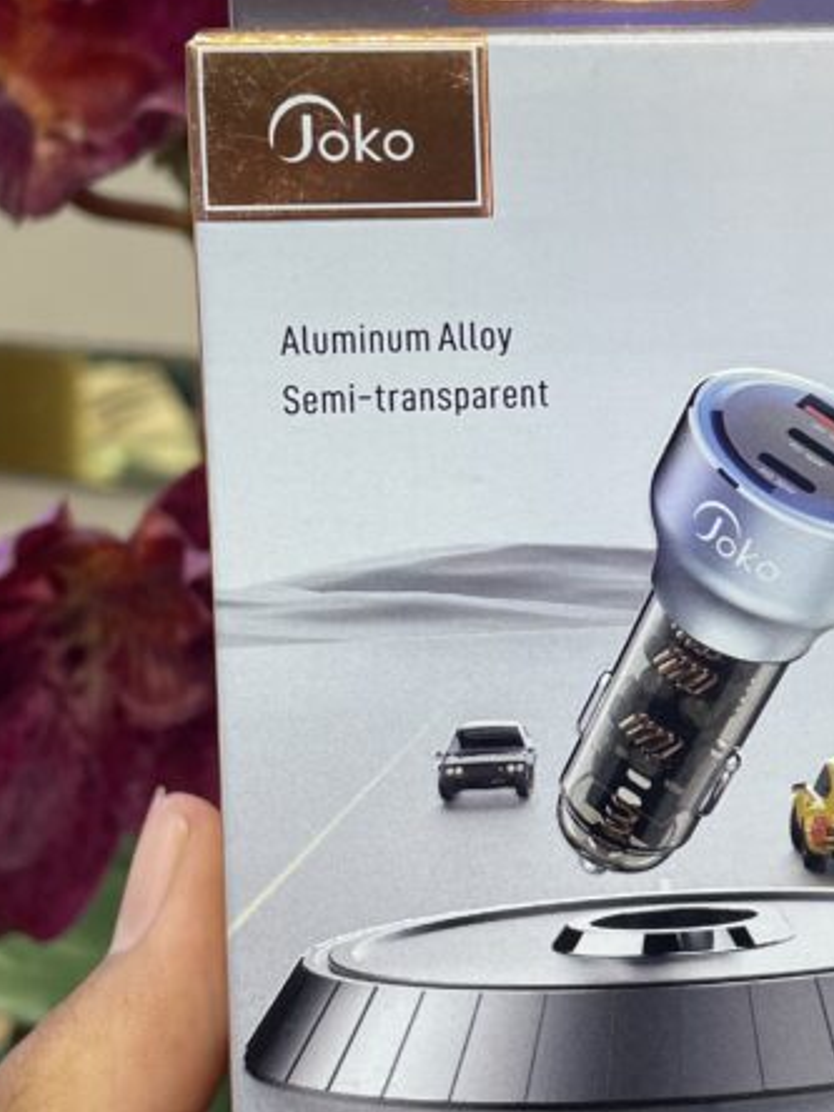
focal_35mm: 60
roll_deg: +0.1
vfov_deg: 32.2
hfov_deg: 24.2
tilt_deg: -14.9
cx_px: 609
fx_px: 1927
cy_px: 513
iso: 100
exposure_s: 1/100
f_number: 1.6
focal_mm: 4.2
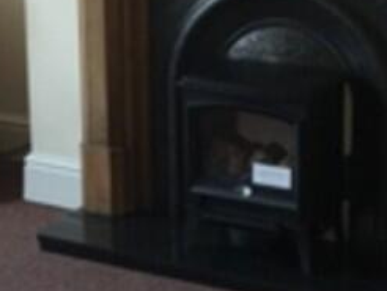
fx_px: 1444
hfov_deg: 15.0
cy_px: 129
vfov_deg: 11.5
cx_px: 11
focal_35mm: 129
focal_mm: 3.3
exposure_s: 1/30
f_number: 2.4
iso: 40
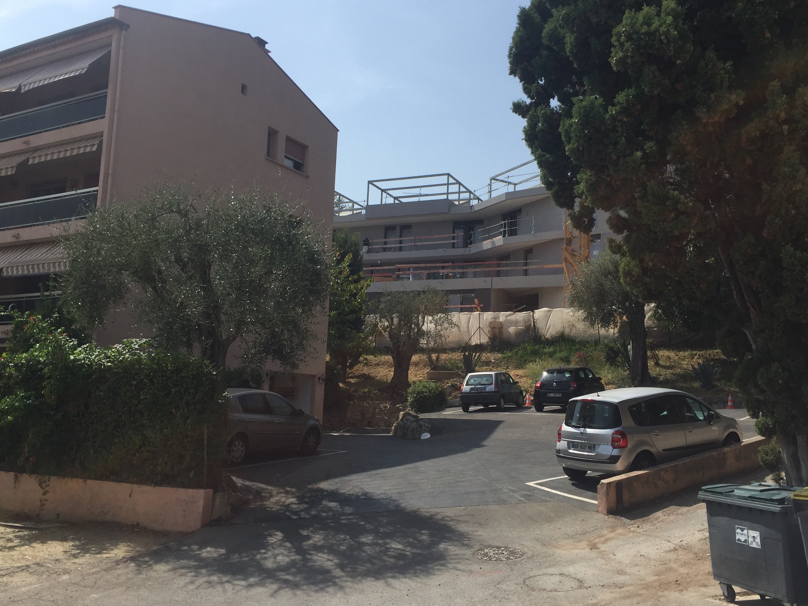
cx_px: 425
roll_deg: -2.7
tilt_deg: +10.3
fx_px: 770
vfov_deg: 42.9
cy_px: 295
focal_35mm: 33
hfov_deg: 55.3
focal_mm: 4.15
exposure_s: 1/2475
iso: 32
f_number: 2.2
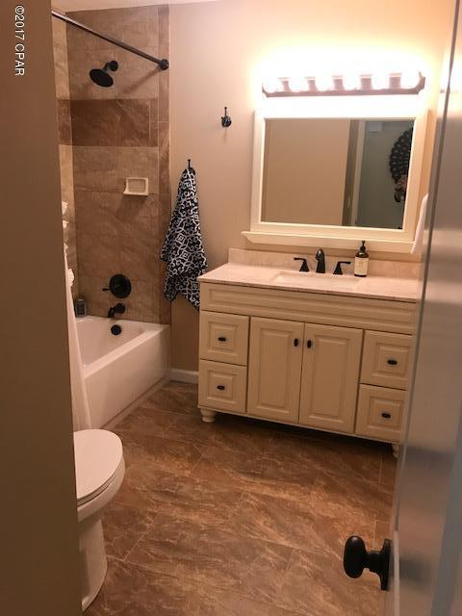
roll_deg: -1.4
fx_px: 498
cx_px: 231
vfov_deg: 63.4
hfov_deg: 49.7
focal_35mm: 28
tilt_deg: -14.0
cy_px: 308
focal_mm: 3.99
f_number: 1.8
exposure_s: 1/30
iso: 40
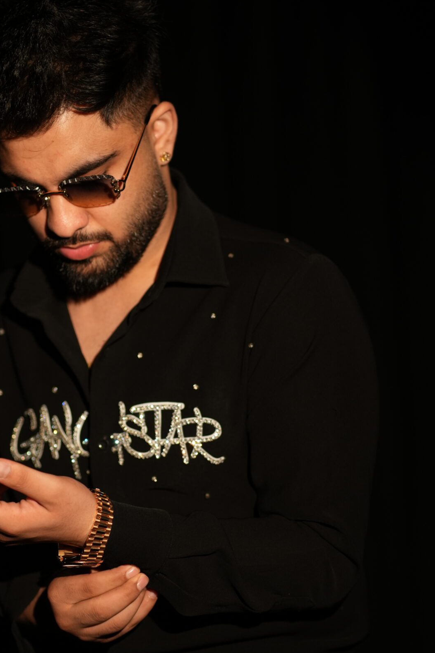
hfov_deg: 9.9
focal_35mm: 138
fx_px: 2502
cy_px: 400
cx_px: 121
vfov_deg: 14.9
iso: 320
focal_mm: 85
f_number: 2
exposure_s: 1/160
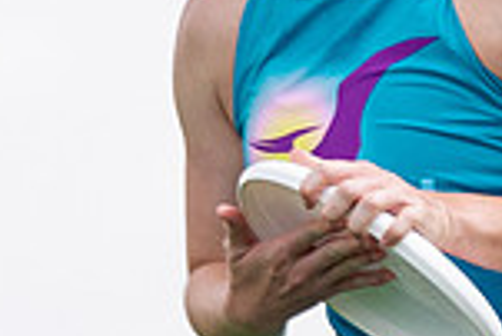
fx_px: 13706
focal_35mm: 982
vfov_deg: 1.4
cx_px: 623
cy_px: 467
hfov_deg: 2.1
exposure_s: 1/8000
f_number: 2.8
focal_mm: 137
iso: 640
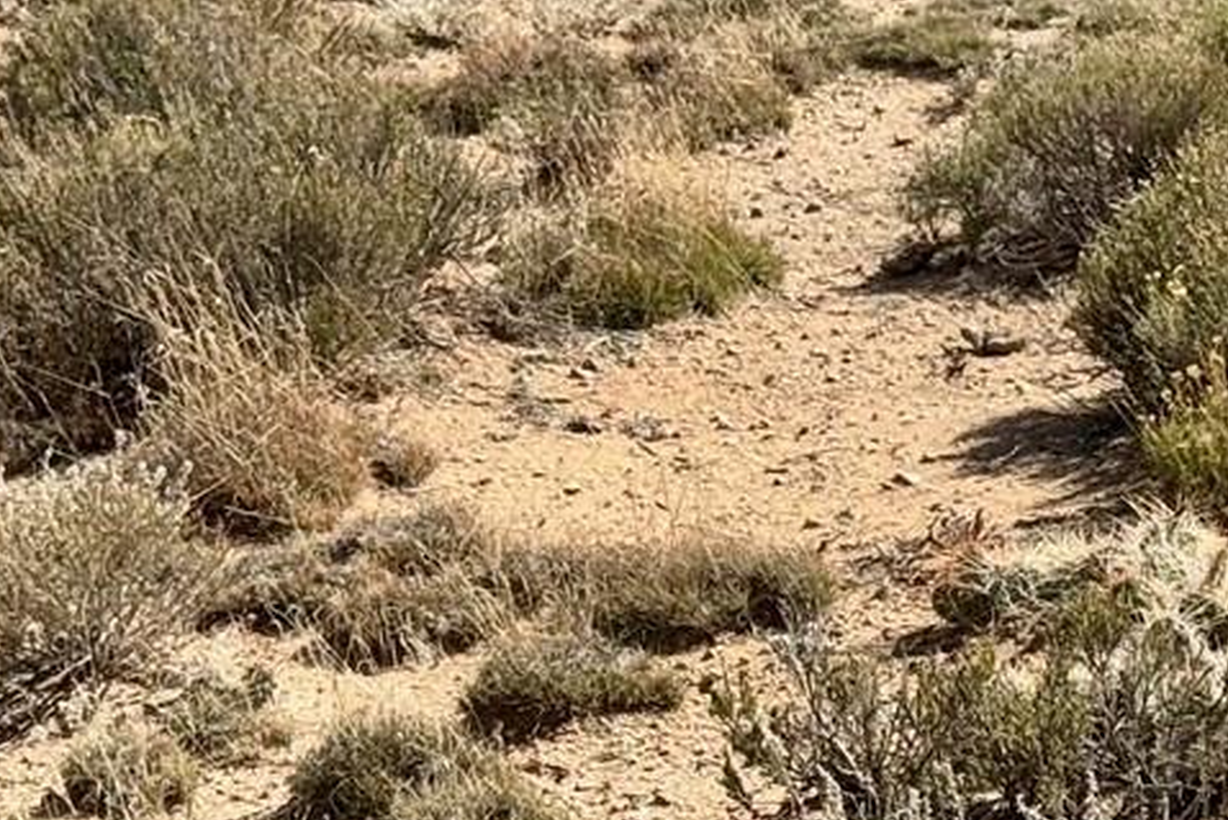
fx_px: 5698
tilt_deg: -11.3
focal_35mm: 167
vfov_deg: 8.2
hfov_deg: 11.8
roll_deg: +1.1
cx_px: 1775
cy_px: 139
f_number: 1.78
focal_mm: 6.76
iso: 64
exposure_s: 1/4975
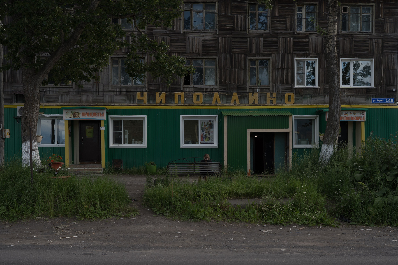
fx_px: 457
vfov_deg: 32.3
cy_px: 156
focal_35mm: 41
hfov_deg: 47.1
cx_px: 206
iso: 100
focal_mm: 35
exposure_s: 1/200
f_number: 5.6
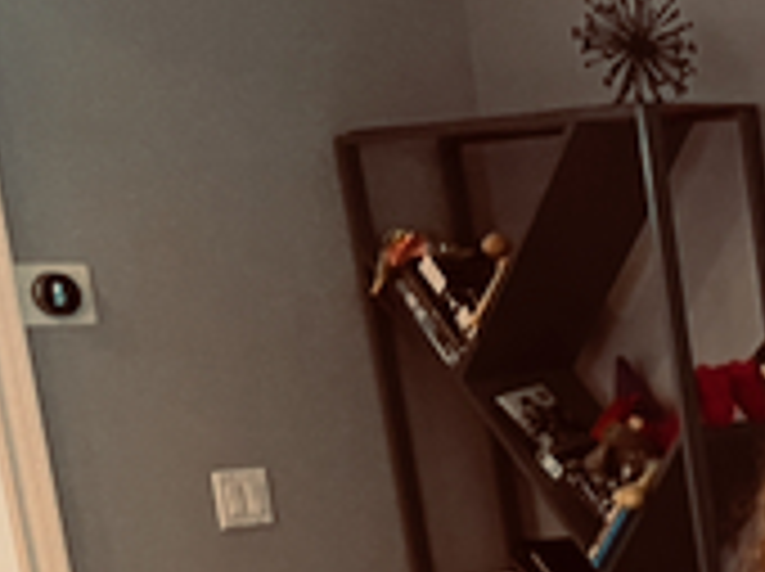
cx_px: 1256
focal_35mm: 98
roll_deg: +1.4
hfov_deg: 17.4
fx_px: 2163
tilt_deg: -19.9
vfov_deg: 13.7
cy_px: 968
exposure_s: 1/47
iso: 500
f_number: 1.5
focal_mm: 5.7
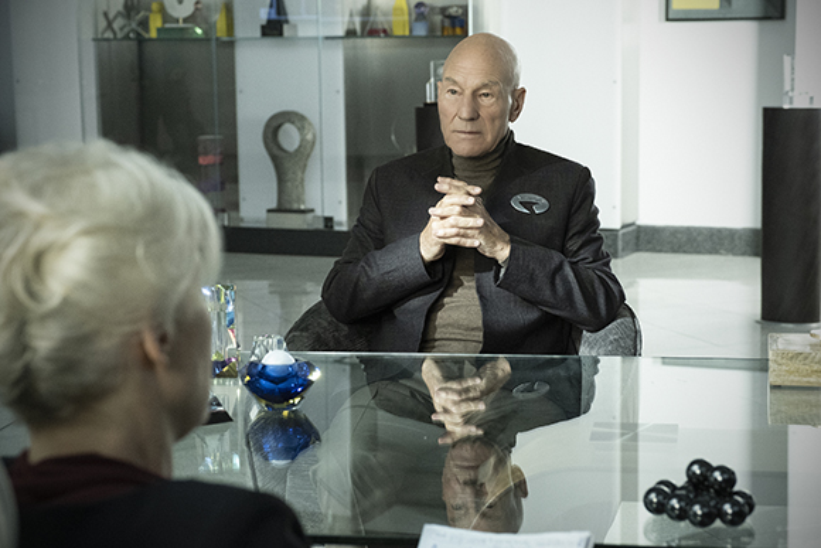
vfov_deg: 18.2
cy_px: 274
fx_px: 1711
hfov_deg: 27.0
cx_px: 410
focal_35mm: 75
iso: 5000
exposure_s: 1/160
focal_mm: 50
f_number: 5
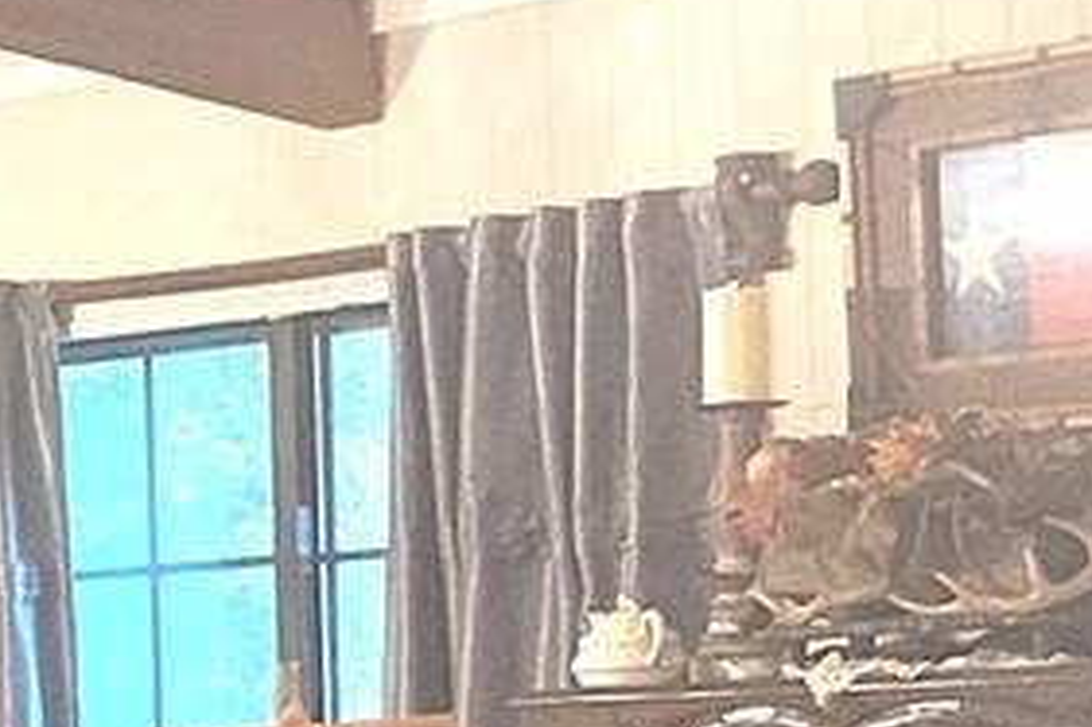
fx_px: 5972
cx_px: -1873
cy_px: 1061
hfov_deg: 9.0
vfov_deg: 6.9
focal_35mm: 197
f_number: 1.8
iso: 400
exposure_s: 1/40
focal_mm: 5.4
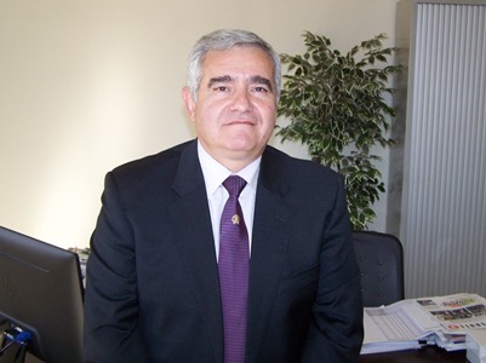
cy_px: 182
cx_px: 243
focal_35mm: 38
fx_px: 533
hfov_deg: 49.0
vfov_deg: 37.7
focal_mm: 6.3
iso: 140
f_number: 2.8
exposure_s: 1/60
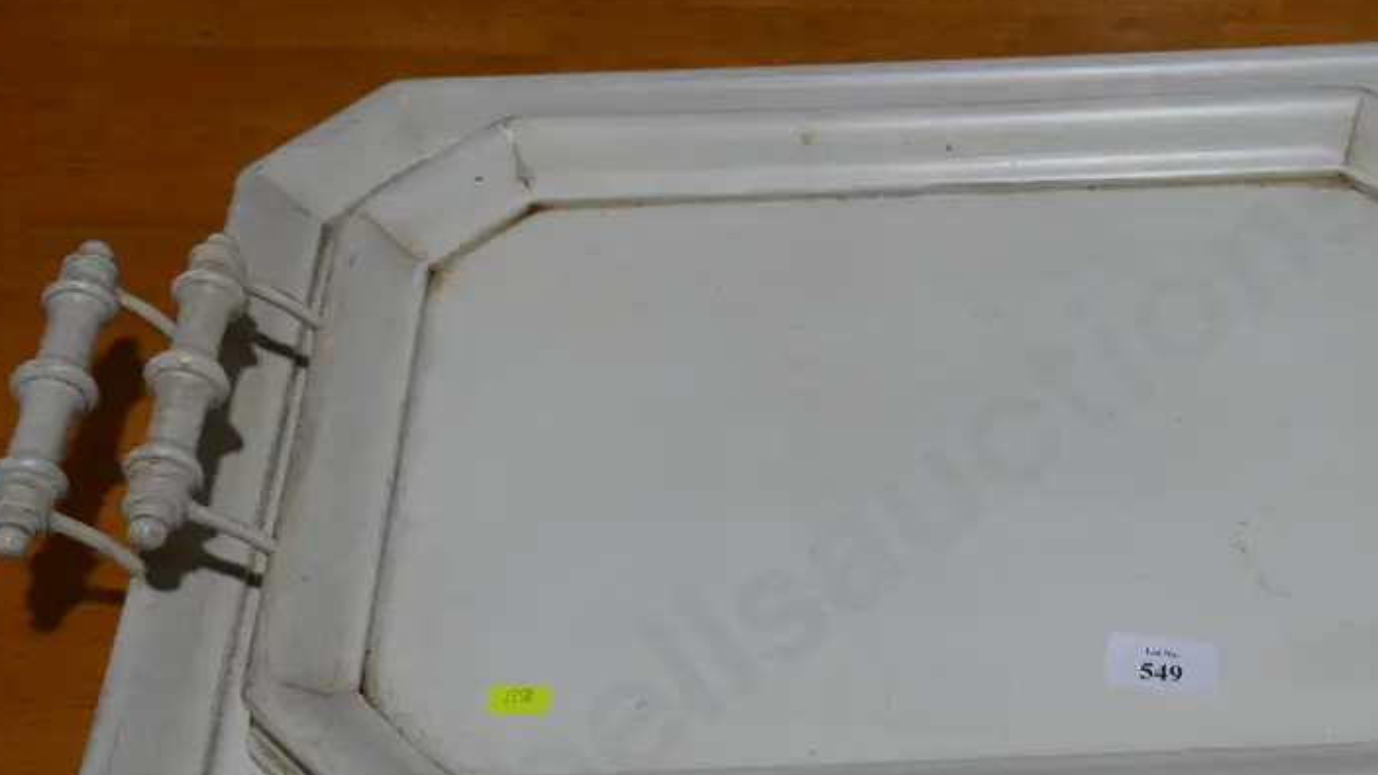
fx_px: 1973
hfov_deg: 38.0
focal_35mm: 54
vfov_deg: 22.2
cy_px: 491
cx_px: 946
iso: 200
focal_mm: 17
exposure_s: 1/125
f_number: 4.5
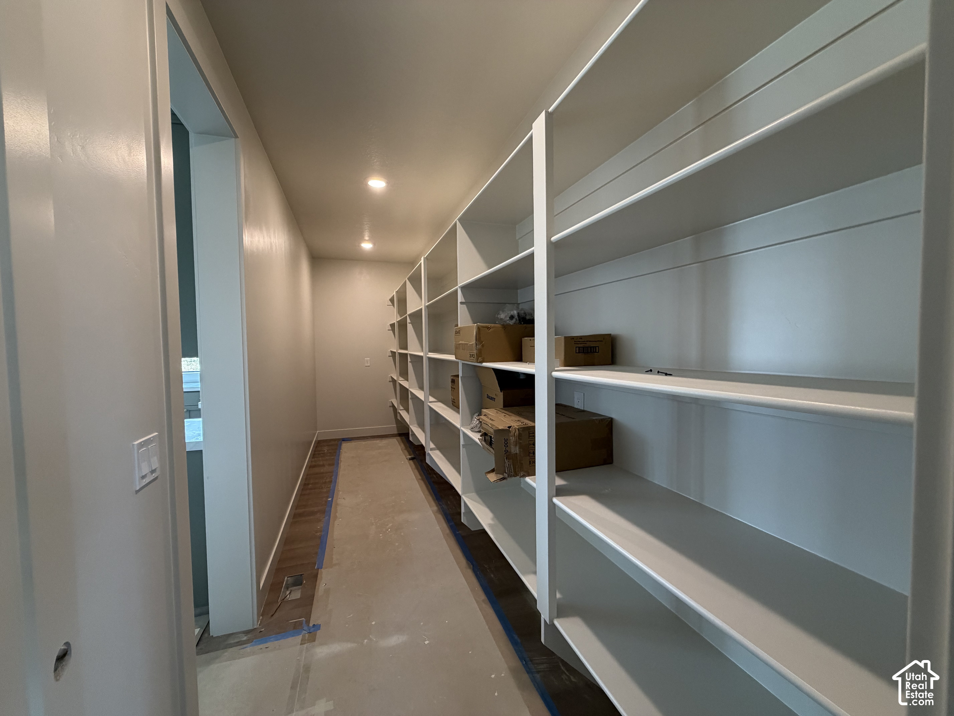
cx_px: 477
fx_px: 386
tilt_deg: -2.2
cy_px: 358
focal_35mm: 14
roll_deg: +0.8
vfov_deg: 85.7
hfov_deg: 102.1
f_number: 2.2
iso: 320
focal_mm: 2.22
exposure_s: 1/120
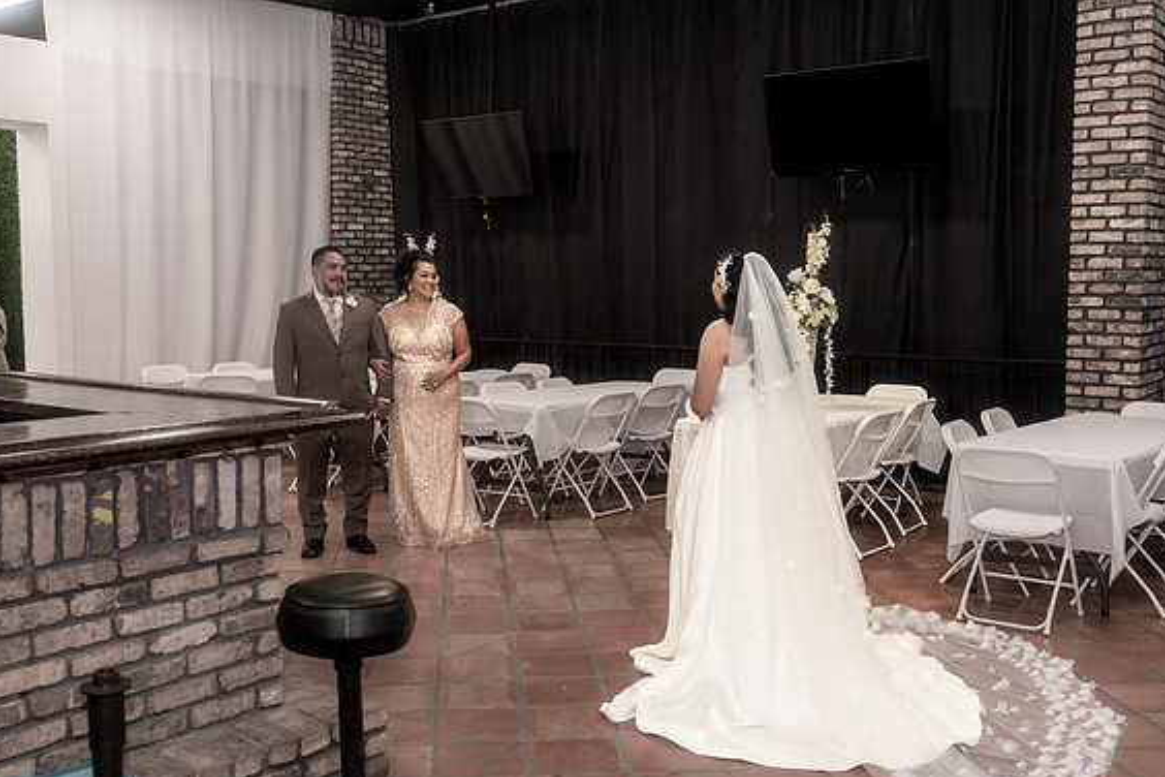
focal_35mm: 36
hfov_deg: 53.1
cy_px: 398
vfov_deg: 36.9
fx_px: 1165
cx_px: 587
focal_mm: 35
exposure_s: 1/250
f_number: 4
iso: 2000
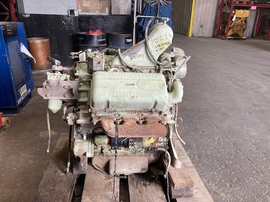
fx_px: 218
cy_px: 101
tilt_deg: -22.7
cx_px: 135
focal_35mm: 28
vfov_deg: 49.7
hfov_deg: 63.4
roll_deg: -1.5
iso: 50
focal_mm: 3.99
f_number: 1.8
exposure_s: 1/60
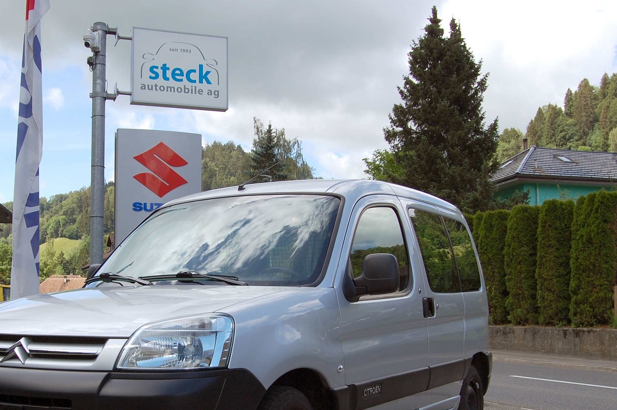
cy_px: 285
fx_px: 788
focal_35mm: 46
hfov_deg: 42.4
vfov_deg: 28.9
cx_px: 221
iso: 200
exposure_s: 1/250
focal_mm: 22
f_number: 8
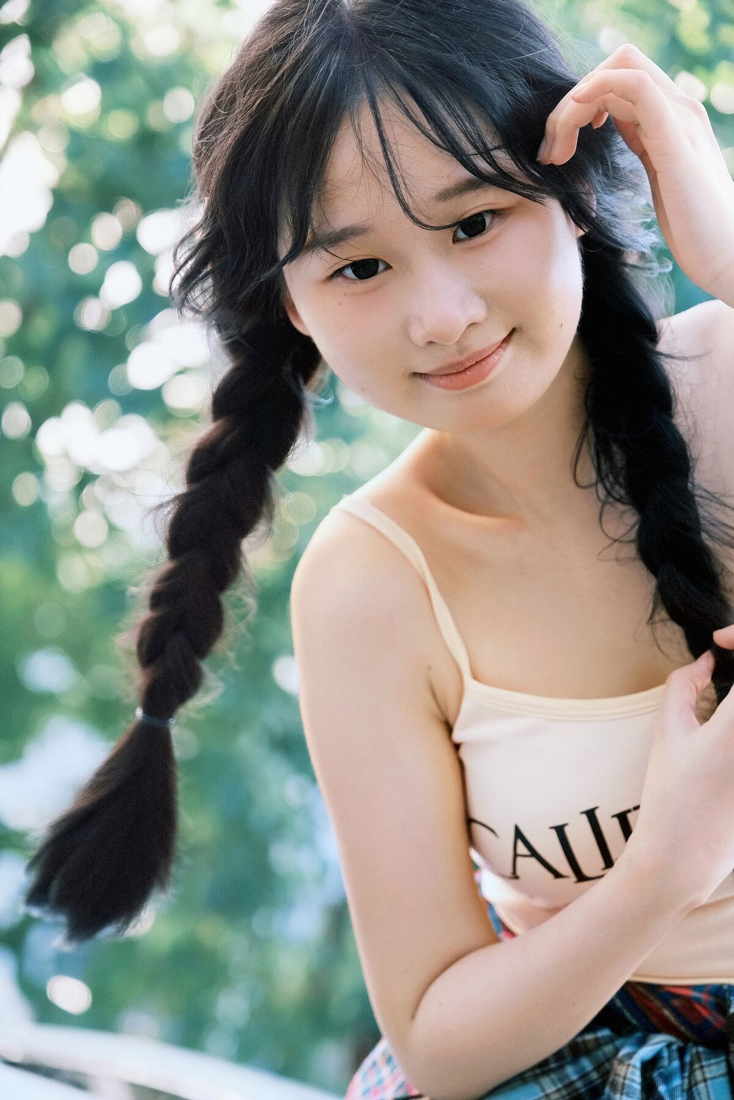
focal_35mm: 83
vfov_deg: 24.5
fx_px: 2538
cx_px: 367
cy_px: 550
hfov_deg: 16.5
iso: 640
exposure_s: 1/250
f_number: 2.8
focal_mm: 55
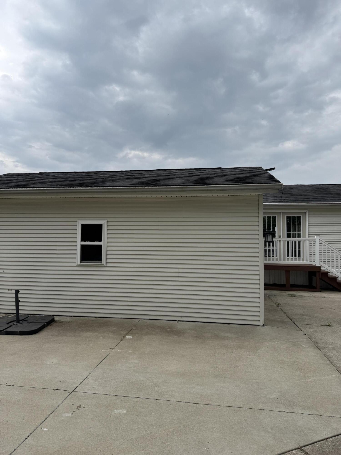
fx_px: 315
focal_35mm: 24
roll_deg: -0.3
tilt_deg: +3.2
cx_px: 170
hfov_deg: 56.8
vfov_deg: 71.6
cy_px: 228
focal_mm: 6.76
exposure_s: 1/4950
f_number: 1.78
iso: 80
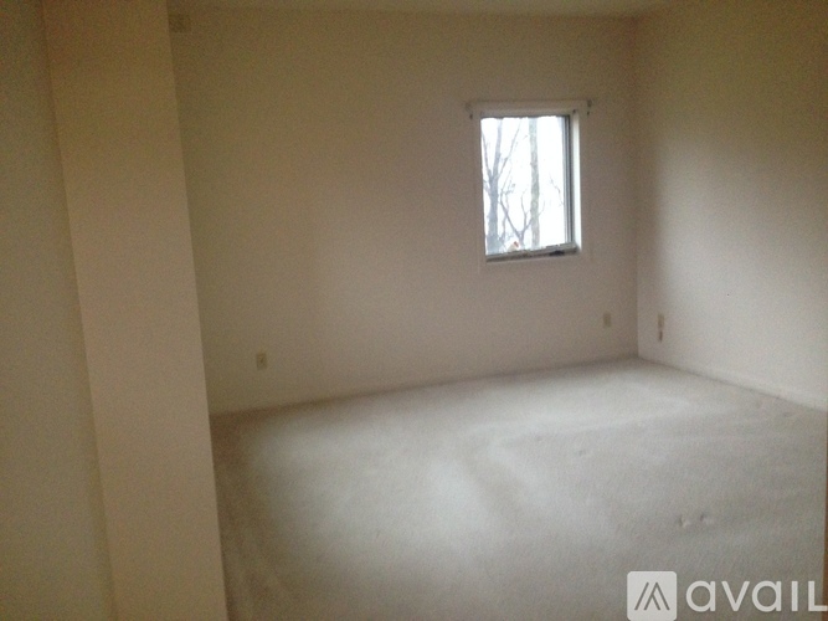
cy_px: 310
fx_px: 789
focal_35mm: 33
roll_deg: +2.7
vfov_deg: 42.9
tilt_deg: -10.4
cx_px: 414
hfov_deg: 55.4
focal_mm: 4.12
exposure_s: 1/20
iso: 320
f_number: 2.4
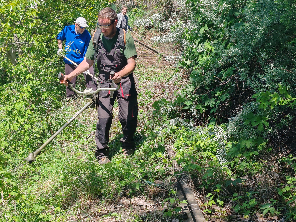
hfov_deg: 35.5
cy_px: 111
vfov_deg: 27.0
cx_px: 148
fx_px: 462
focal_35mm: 54
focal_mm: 6.12
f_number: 1.9
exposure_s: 1/480
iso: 50
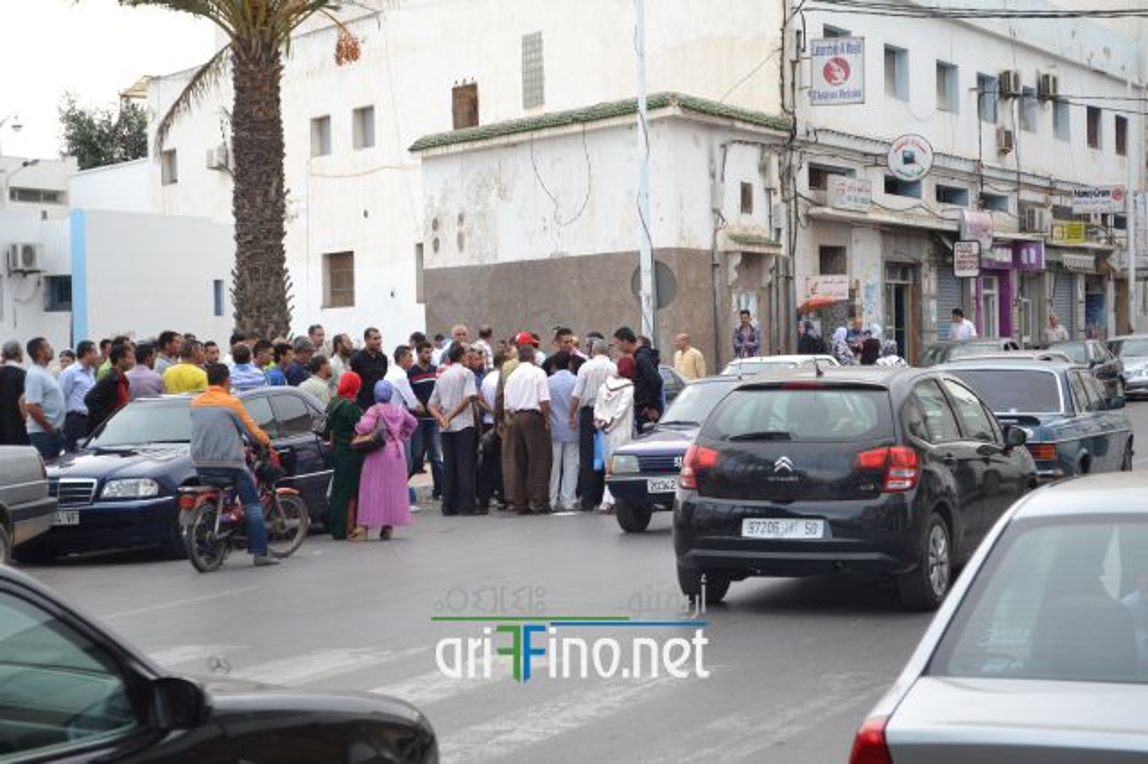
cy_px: 382
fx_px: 2629
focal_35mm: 82
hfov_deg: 24.6
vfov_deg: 16.5
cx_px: 574
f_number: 5.6
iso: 280
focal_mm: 55
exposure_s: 1/125
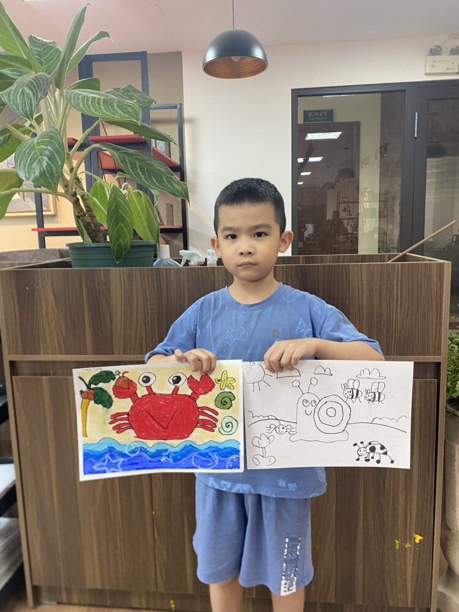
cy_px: 306
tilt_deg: -8.3
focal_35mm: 26
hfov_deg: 53.1
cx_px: 230
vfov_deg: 67.3
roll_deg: +1.1
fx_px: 460
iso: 125
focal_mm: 4.25
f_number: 1.8
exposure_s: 1/72
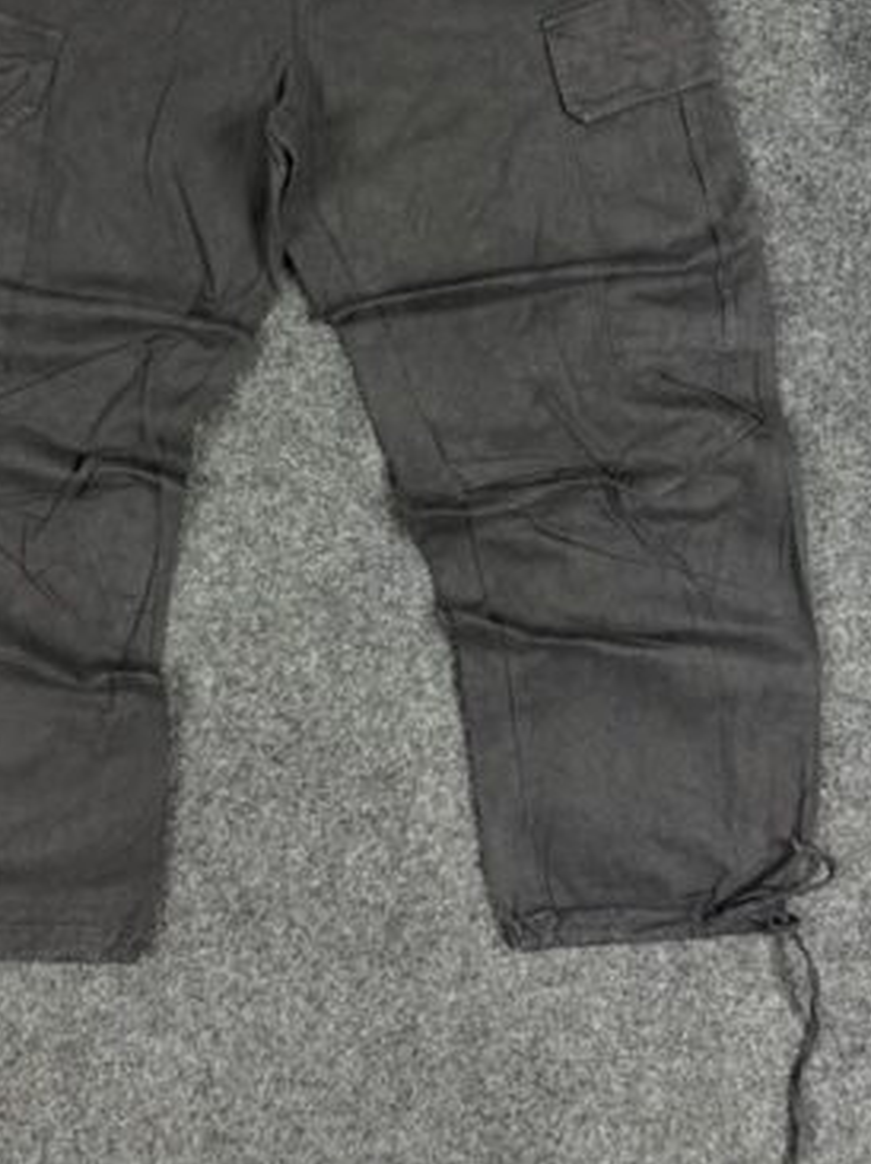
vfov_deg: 50.9
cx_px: 305
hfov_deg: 40.3
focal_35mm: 35
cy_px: 323
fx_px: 1176
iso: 200
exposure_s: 1/50
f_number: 1.78
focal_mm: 6.76
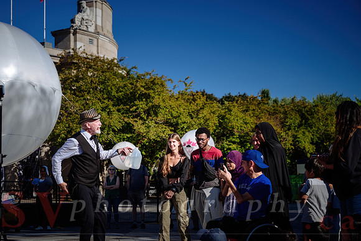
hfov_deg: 30.2
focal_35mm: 67
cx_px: 167
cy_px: 111
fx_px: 669
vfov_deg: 20.4
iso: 64
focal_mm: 62
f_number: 4
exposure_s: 1/800
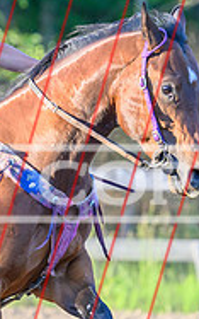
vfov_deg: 3.3
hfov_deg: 2.1
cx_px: -52
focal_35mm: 629
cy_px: 209
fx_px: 5454
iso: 1400
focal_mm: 145
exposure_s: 1/2500
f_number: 2.8
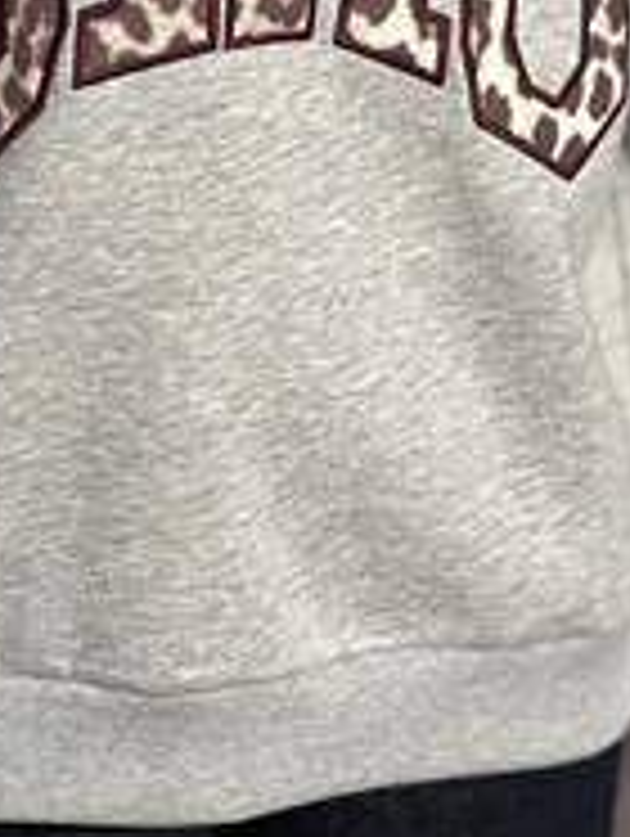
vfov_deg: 11.5
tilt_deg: -14.6
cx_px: 126
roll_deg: +0.8
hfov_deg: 8.7
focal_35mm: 171
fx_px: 4140
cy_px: 56
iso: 32
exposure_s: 1/1727
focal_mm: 9
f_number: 2.8
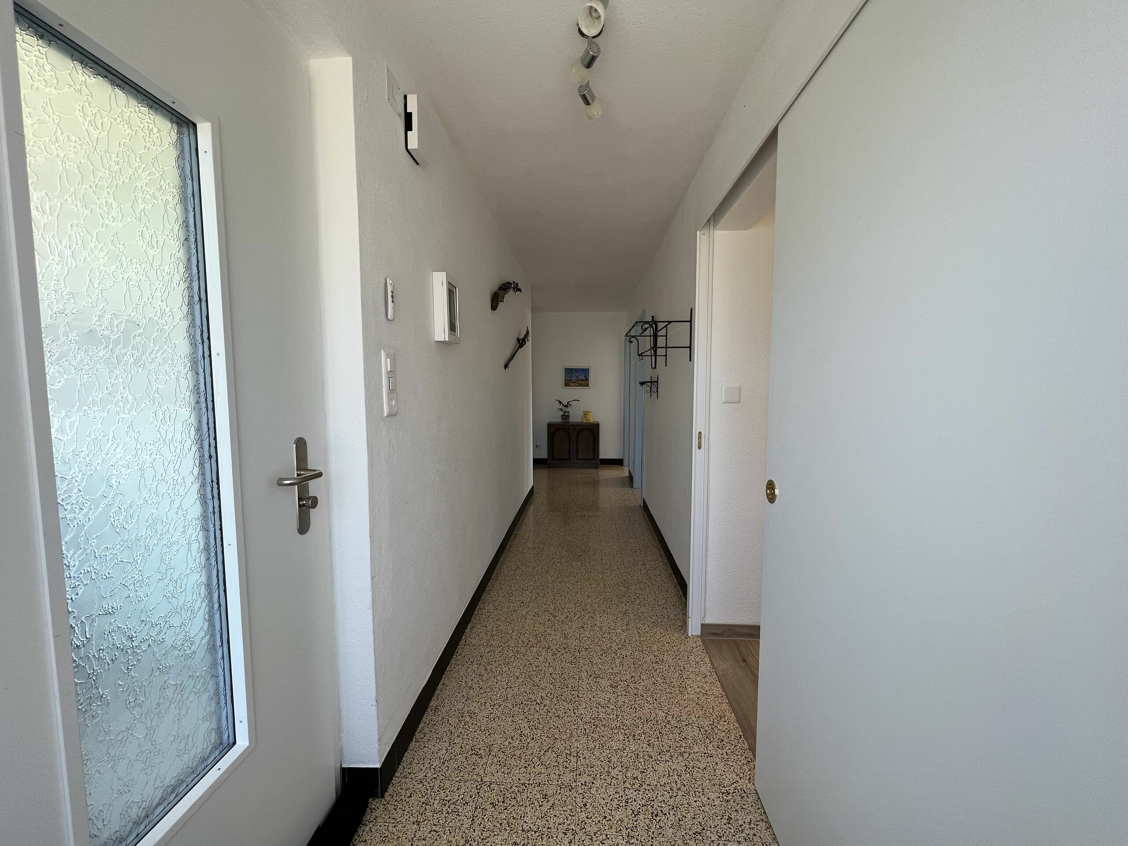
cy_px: 423
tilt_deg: -5.7
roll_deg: -0.2
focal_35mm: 13
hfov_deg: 106.2
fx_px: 424
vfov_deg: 89.9
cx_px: 564
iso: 64
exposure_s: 1/100
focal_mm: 1.57
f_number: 1.8
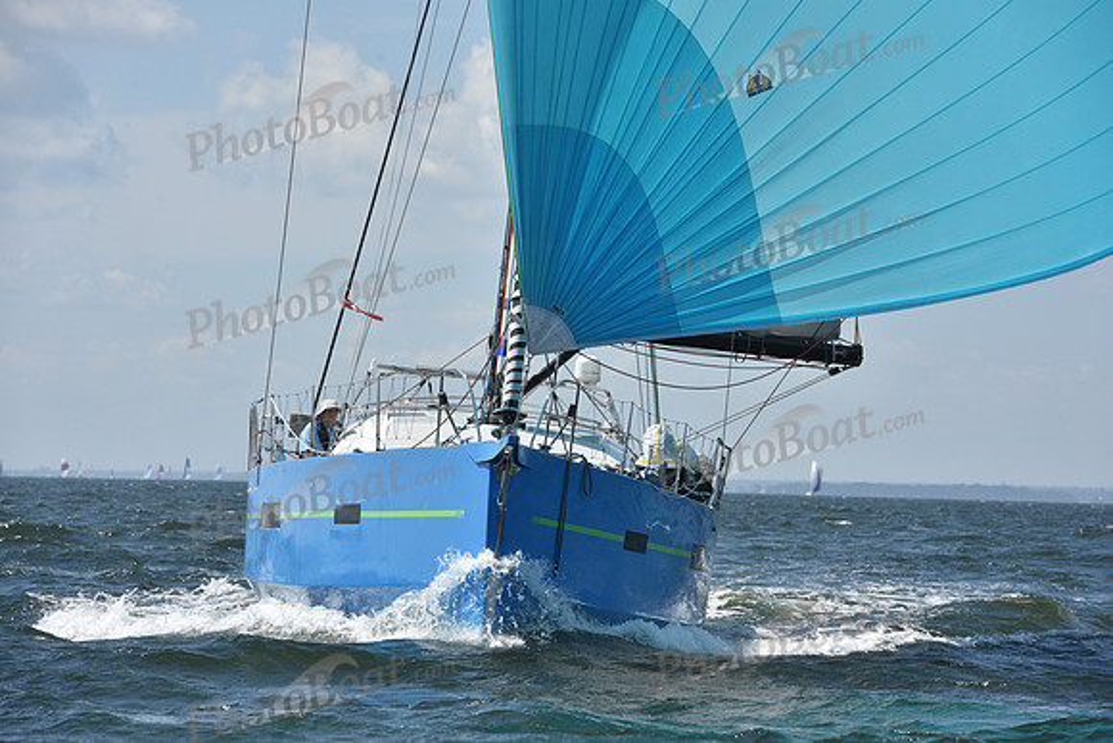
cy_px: 372
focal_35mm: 185
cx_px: 556
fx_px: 5721
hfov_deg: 11.1
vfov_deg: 7.4
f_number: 10
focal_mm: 185
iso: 320
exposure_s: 1/1250
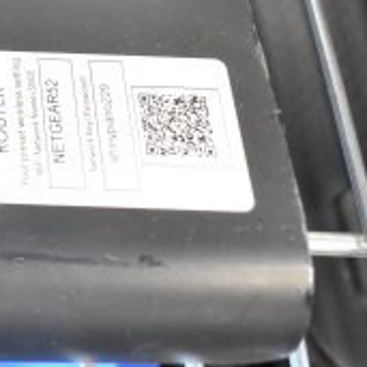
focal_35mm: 82
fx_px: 984
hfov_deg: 17.9
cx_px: -249
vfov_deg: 21.0
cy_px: 93
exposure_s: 1/30
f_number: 3.5
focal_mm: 18
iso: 4500
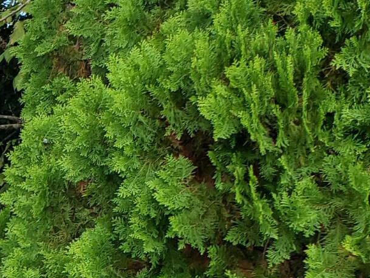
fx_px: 1368
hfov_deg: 13.9
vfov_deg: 11.1
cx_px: -270
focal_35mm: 128
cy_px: 431
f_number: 2.4
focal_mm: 4.3
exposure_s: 1/436
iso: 50
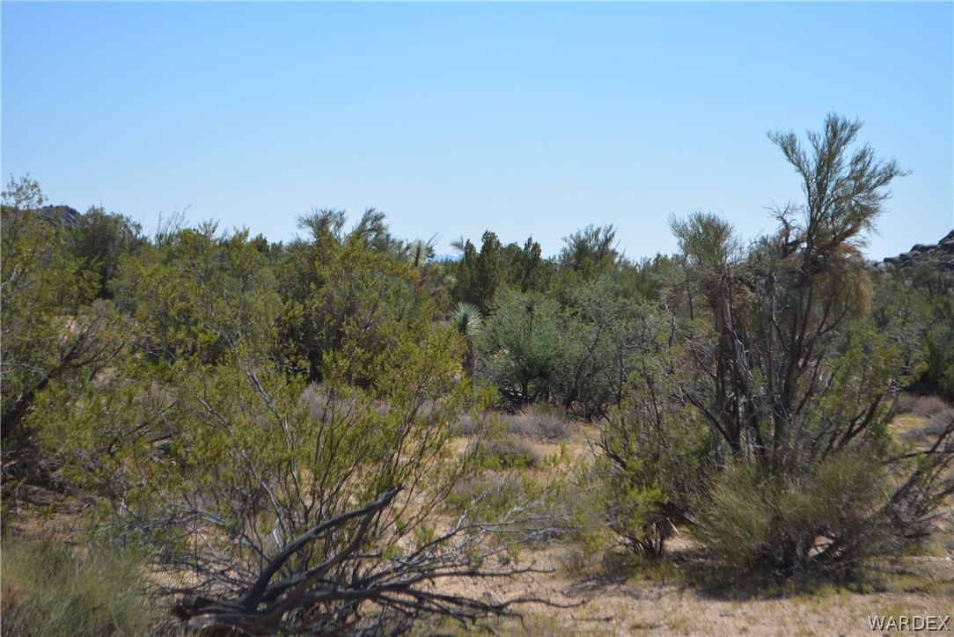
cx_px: 477
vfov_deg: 16.6
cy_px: 318
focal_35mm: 82
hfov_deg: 24.6
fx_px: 2187
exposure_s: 1/1600
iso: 400
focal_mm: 55
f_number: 7.1
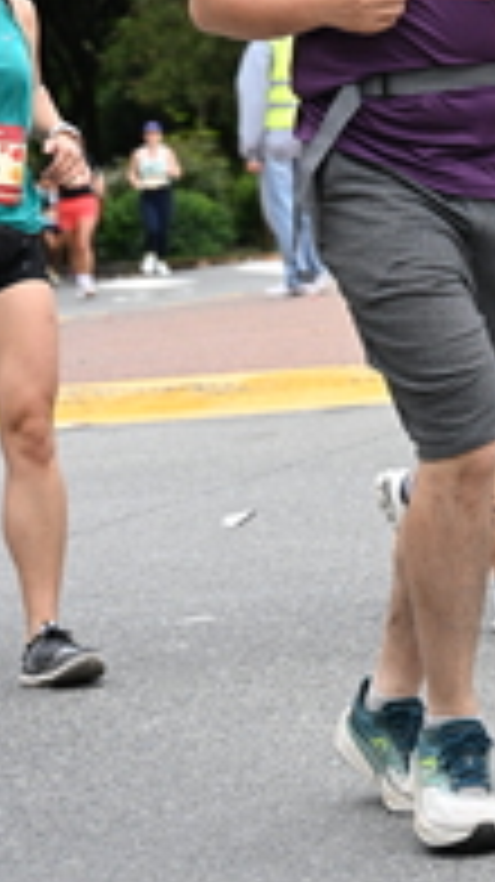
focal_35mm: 159
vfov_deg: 13.1
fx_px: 3717
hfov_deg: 7.5
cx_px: 650
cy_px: -256
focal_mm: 54
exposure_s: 1/800
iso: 1600
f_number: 4
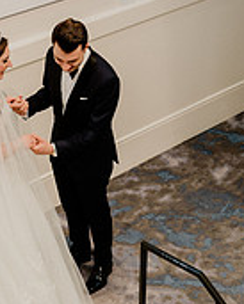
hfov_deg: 18.9
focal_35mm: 79
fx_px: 712
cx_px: -6
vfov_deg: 24.0
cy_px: 201
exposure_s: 1/160
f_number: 3.2
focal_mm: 32
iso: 1250
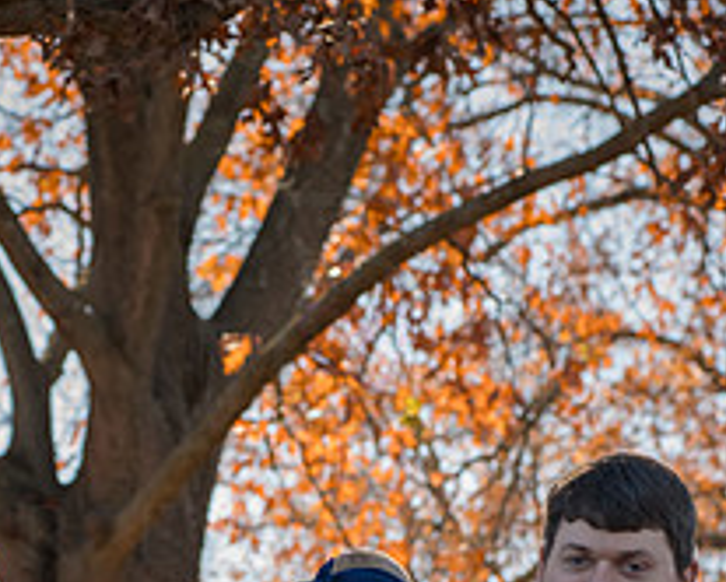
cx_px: 368
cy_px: 659
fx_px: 3506
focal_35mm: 163
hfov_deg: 11.8
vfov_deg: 9.4
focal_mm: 80
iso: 400
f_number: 7.1
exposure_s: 1/320
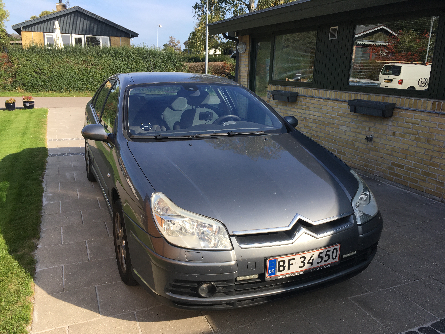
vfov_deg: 48.2
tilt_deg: -18.4
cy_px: 167
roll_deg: -1.3
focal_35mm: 29
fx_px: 373
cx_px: 222
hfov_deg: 61.7
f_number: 2.2
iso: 25
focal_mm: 4.15
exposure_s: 1/718
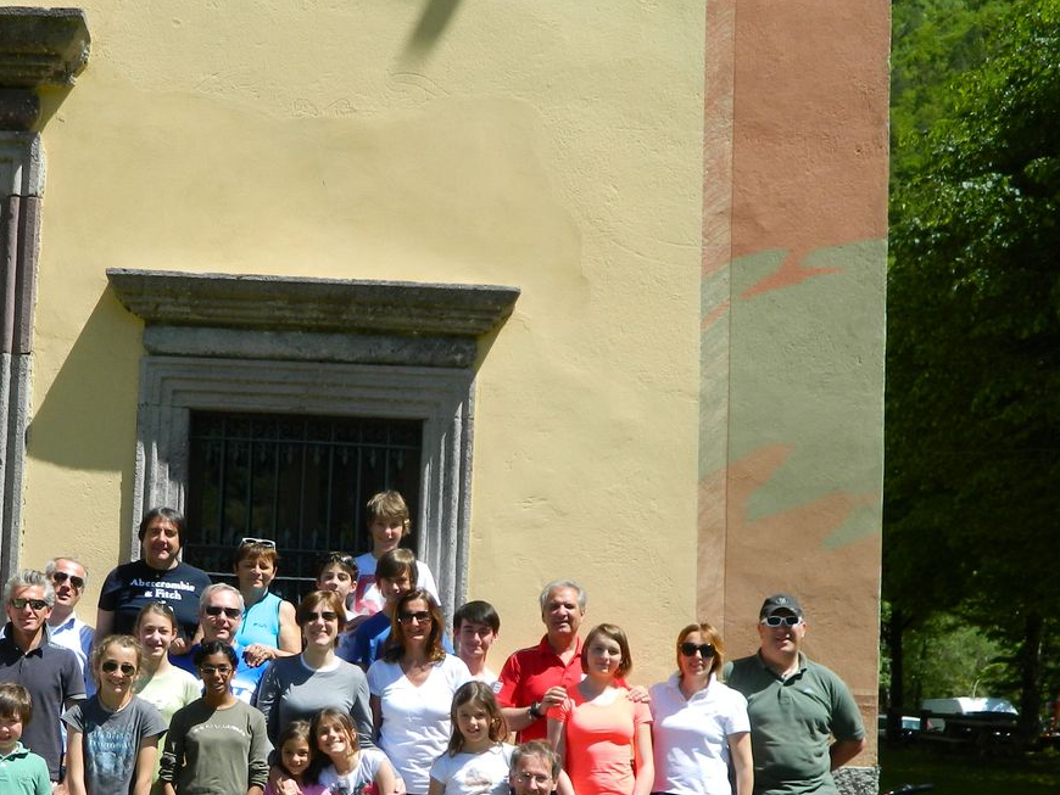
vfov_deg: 25.3
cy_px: 606
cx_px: 250
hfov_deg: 33.0
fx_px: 1746
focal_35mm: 57
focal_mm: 5.6
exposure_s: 1/800
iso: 80
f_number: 3.2
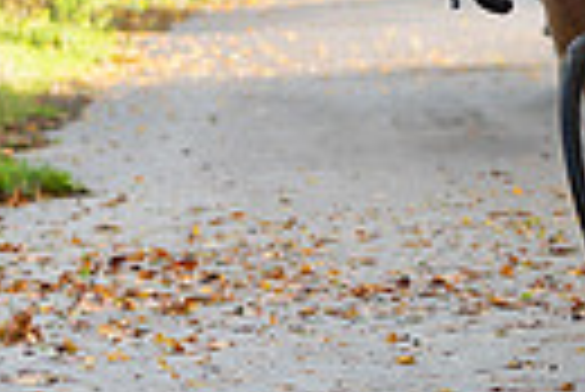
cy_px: -139
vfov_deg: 3.6
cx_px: 514
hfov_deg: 5.4
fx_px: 6214
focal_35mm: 382
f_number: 3.2
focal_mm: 70
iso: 200
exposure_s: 1/400
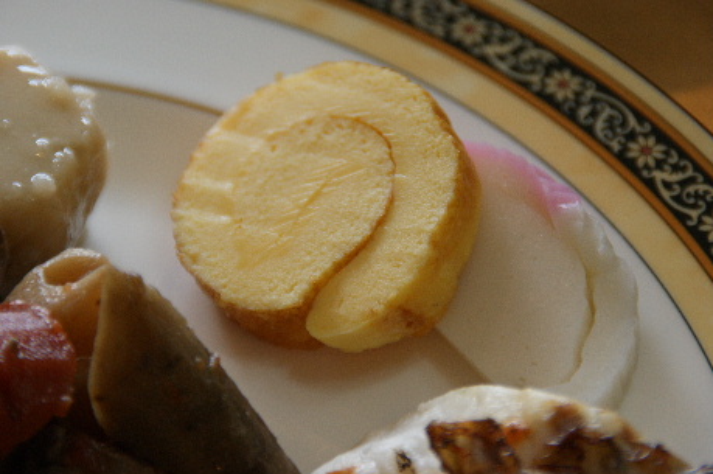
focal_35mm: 300
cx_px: 356
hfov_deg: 6.9
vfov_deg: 4.6
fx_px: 5935
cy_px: 237
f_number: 6.3
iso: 400
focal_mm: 200
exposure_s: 1/80
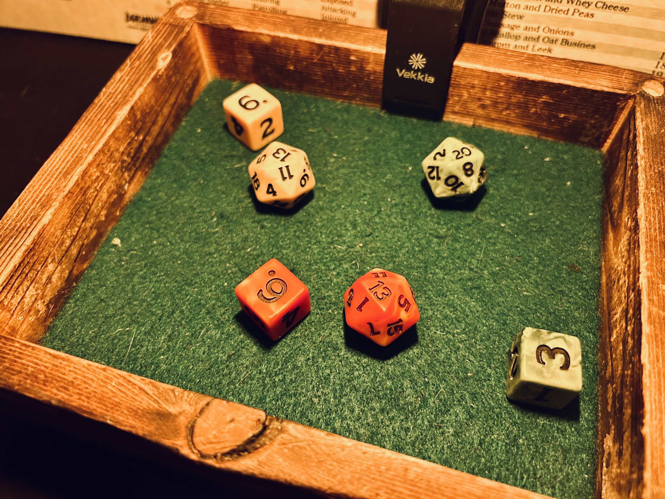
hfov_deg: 67.3
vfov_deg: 53.1
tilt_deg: -55.2
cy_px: 250
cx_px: 332
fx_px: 499
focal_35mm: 26
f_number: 1.5
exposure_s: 1/60
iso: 500
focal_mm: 5.7
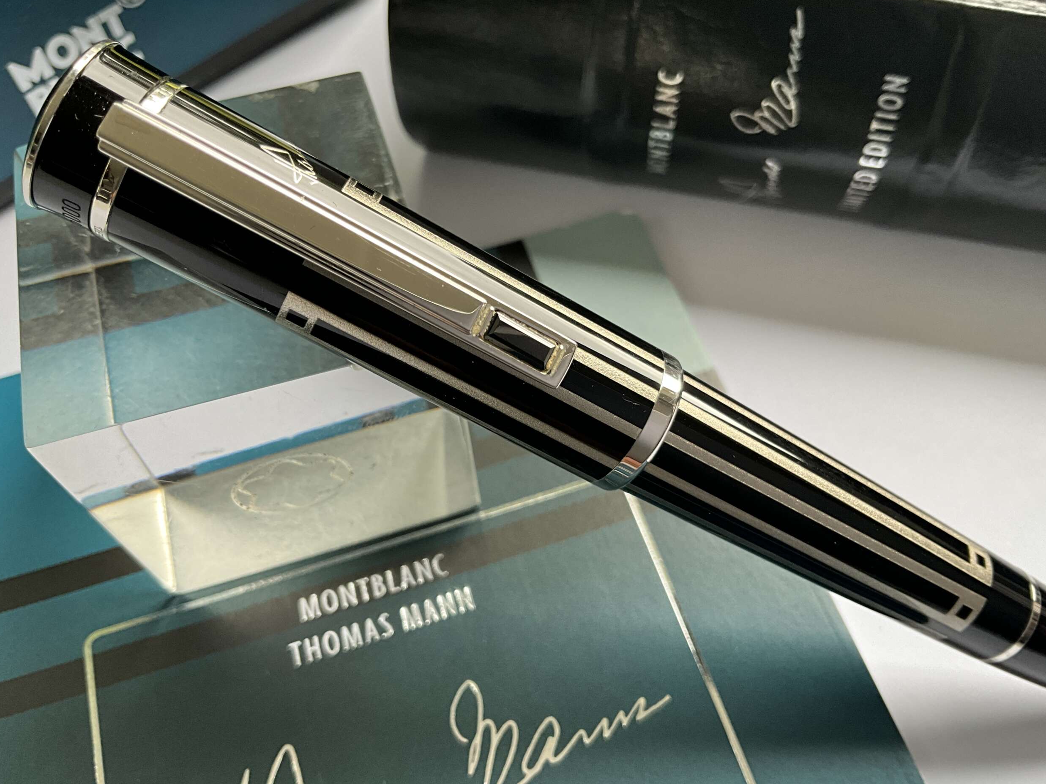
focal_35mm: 30
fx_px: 906
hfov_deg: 60.0
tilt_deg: -60.1
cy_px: 392
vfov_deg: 46.8
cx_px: 538
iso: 50
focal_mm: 3
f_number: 1.8
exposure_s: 1/122
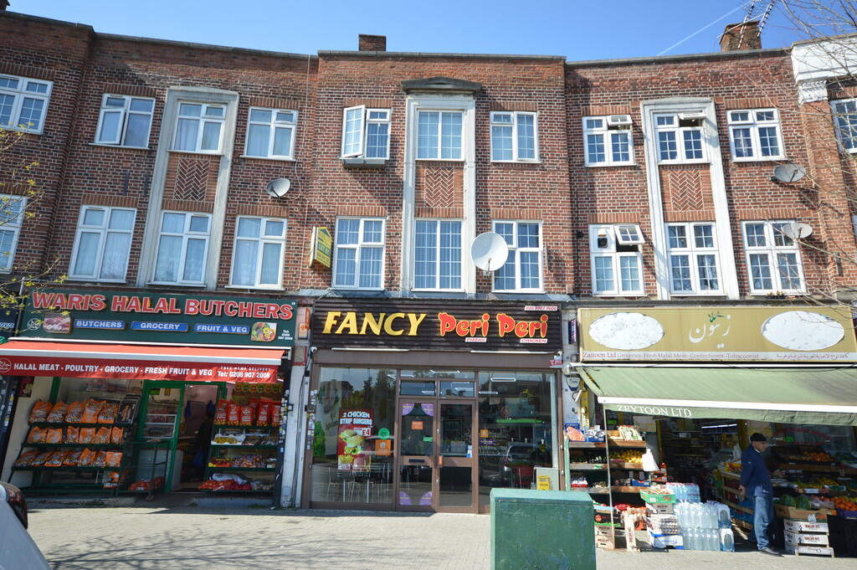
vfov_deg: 56.1
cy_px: 285
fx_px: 535
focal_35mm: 22
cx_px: 428
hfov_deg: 77.4
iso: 100
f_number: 6.3
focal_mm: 15
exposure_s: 1/160
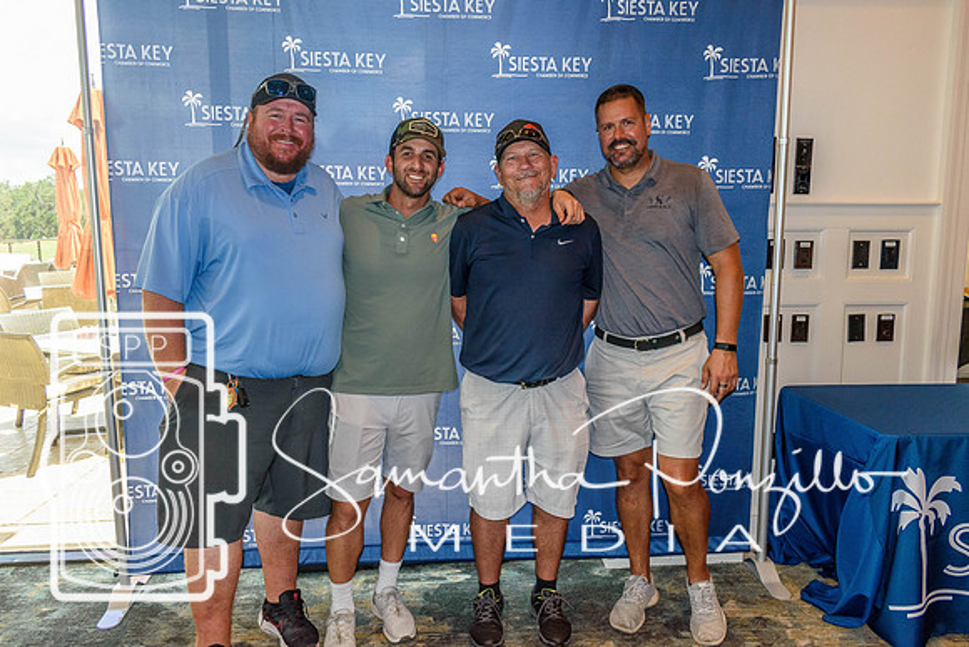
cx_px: 484
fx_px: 727
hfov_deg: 67.4
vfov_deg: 48.0
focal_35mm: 27
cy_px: 324
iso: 720
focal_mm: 18
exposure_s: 1/125
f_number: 5.6
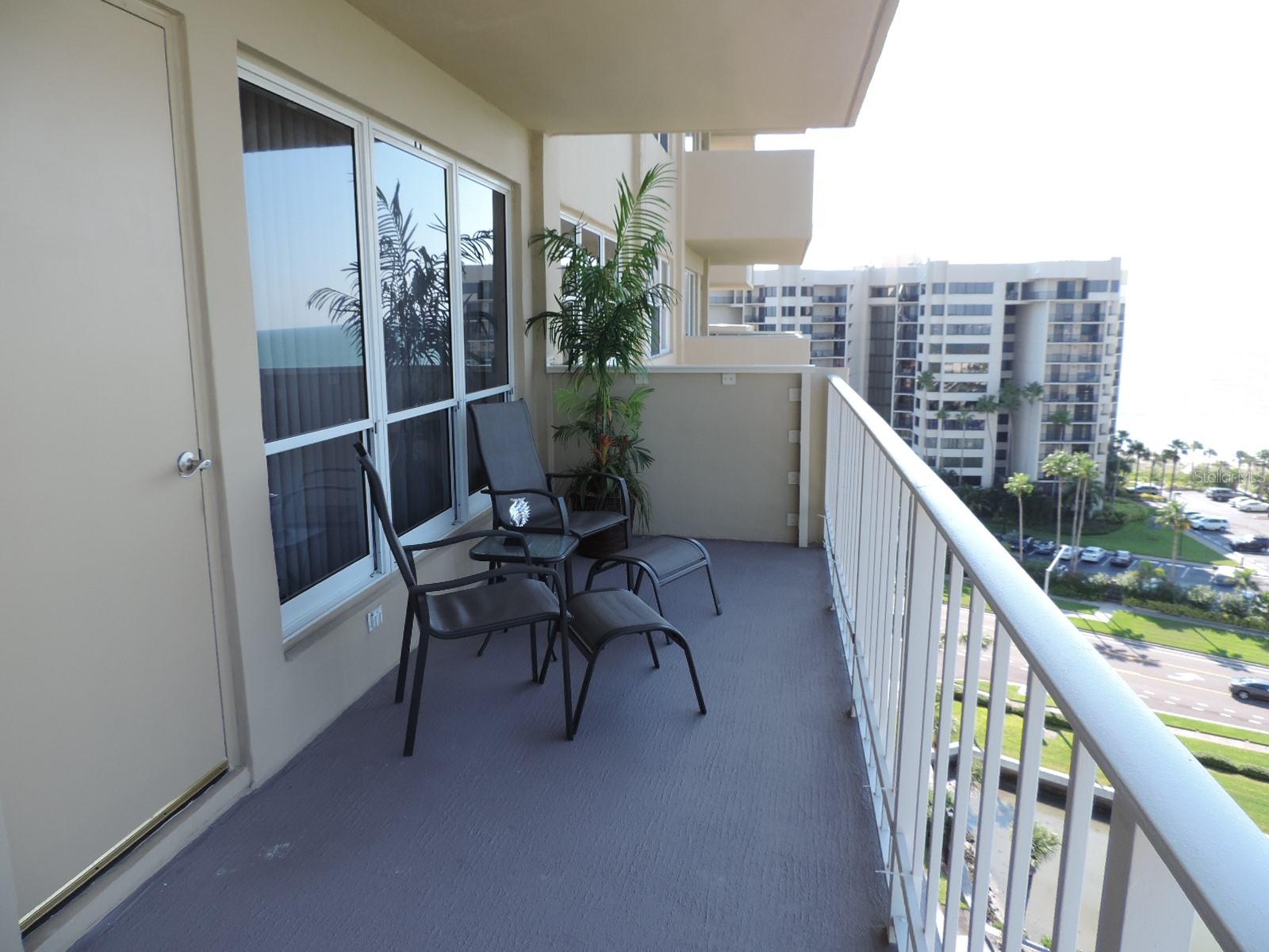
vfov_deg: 56.8
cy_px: 476
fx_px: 880
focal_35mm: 24
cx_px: 634
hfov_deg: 71.6
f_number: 3
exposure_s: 1/250
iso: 80
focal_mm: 4.3
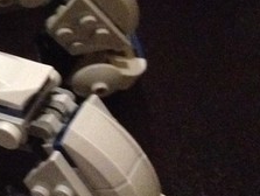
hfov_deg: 12.6
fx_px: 1061
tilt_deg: -45.5
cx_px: -220
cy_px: 19
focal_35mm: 141
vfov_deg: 10.5
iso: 800
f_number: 2.4
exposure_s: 1/15
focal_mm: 4.28
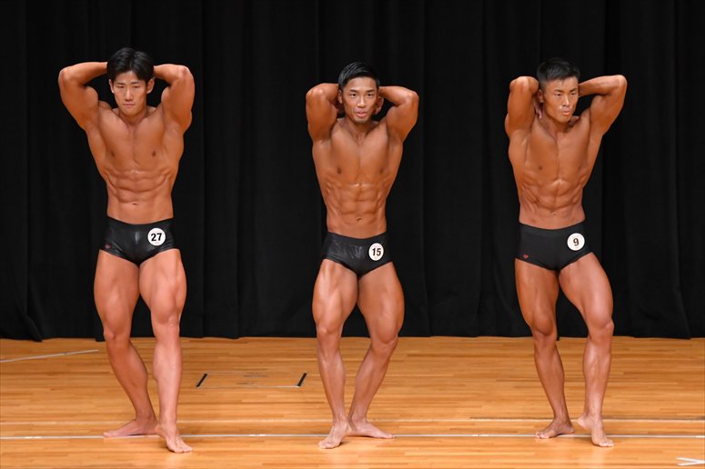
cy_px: 234
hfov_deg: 7.6
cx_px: 352
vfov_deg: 5.1
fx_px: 5285
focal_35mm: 270
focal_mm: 180
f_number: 5.6
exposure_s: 1/400
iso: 4000
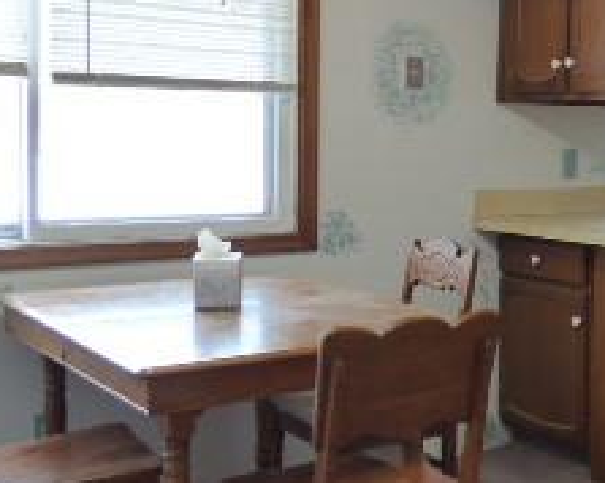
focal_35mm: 56
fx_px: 1002
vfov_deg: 27.0
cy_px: 193
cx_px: 635
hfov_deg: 30.7
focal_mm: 3.58
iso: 400
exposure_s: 1/60
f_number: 2.8
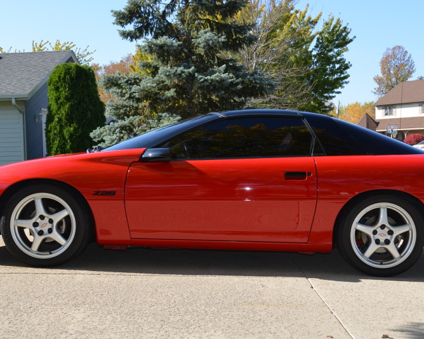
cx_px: 221
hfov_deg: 33.6
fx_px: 703
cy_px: 193
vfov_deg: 27.1
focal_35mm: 56
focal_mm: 26
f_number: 7.1
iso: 100
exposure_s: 1/200
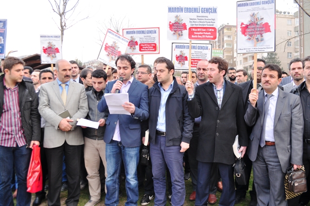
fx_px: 232
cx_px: 155
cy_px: 103
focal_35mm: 27
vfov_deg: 47.8
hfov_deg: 67.4
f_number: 5
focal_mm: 18
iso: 200
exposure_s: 1/100
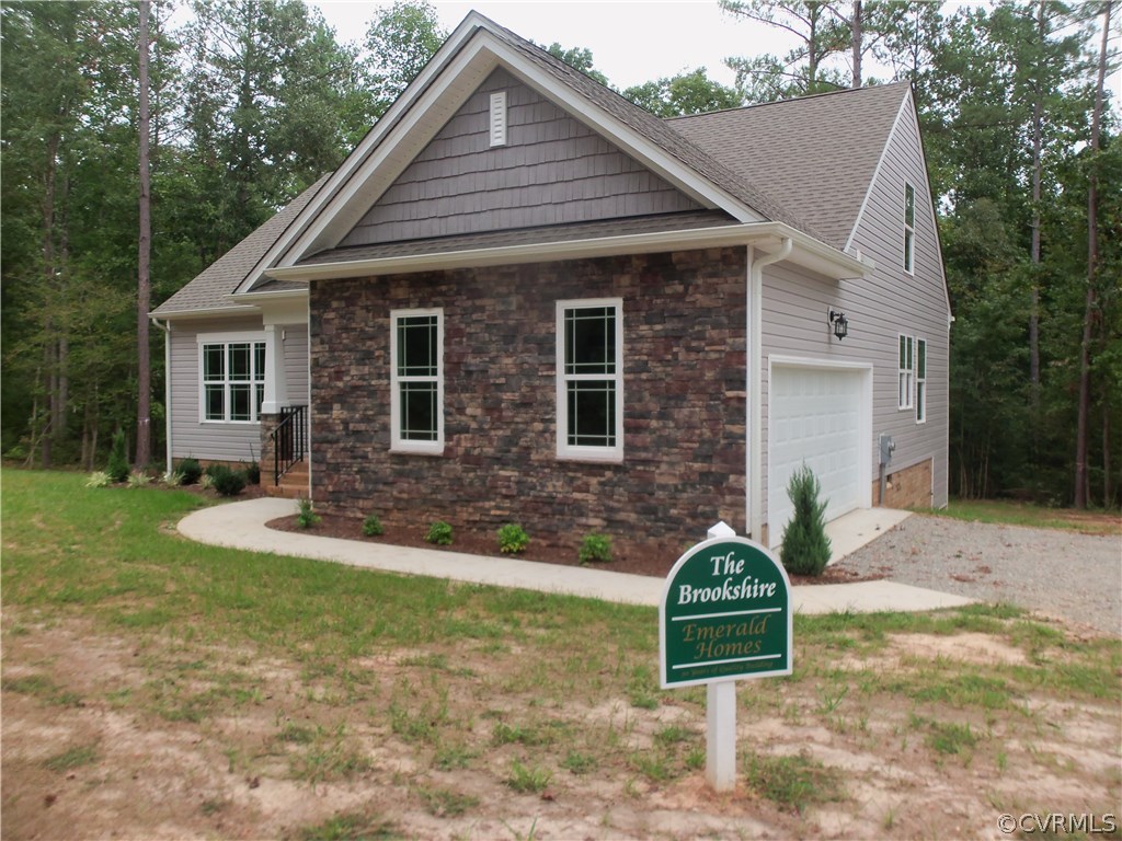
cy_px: 420
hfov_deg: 61.7
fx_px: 940
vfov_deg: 48.2
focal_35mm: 29
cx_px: 561
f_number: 3.4
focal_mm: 5.2
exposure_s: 1/200
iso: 80
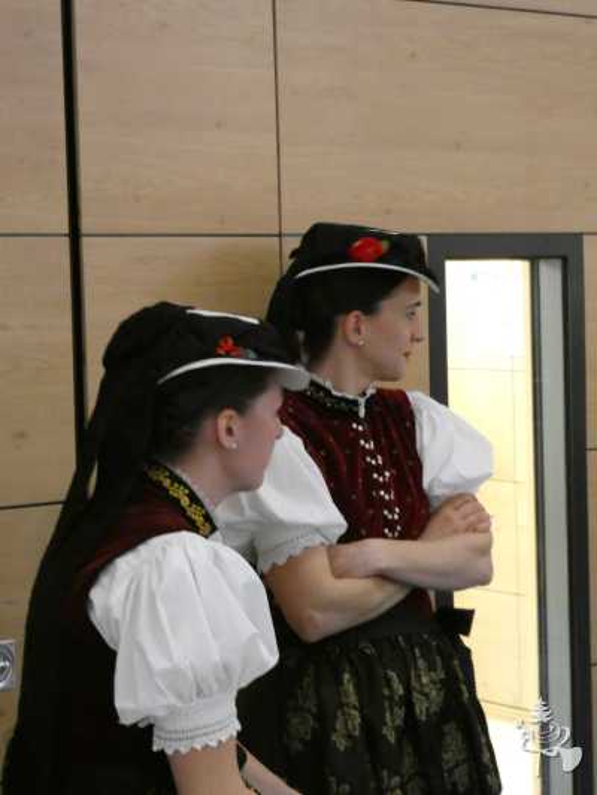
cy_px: 398
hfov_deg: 17.0
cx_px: 298
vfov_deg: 22.5
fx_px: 2000
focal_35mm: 87
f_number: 4.6
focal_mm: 15.6
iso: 1600
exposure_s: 1/15
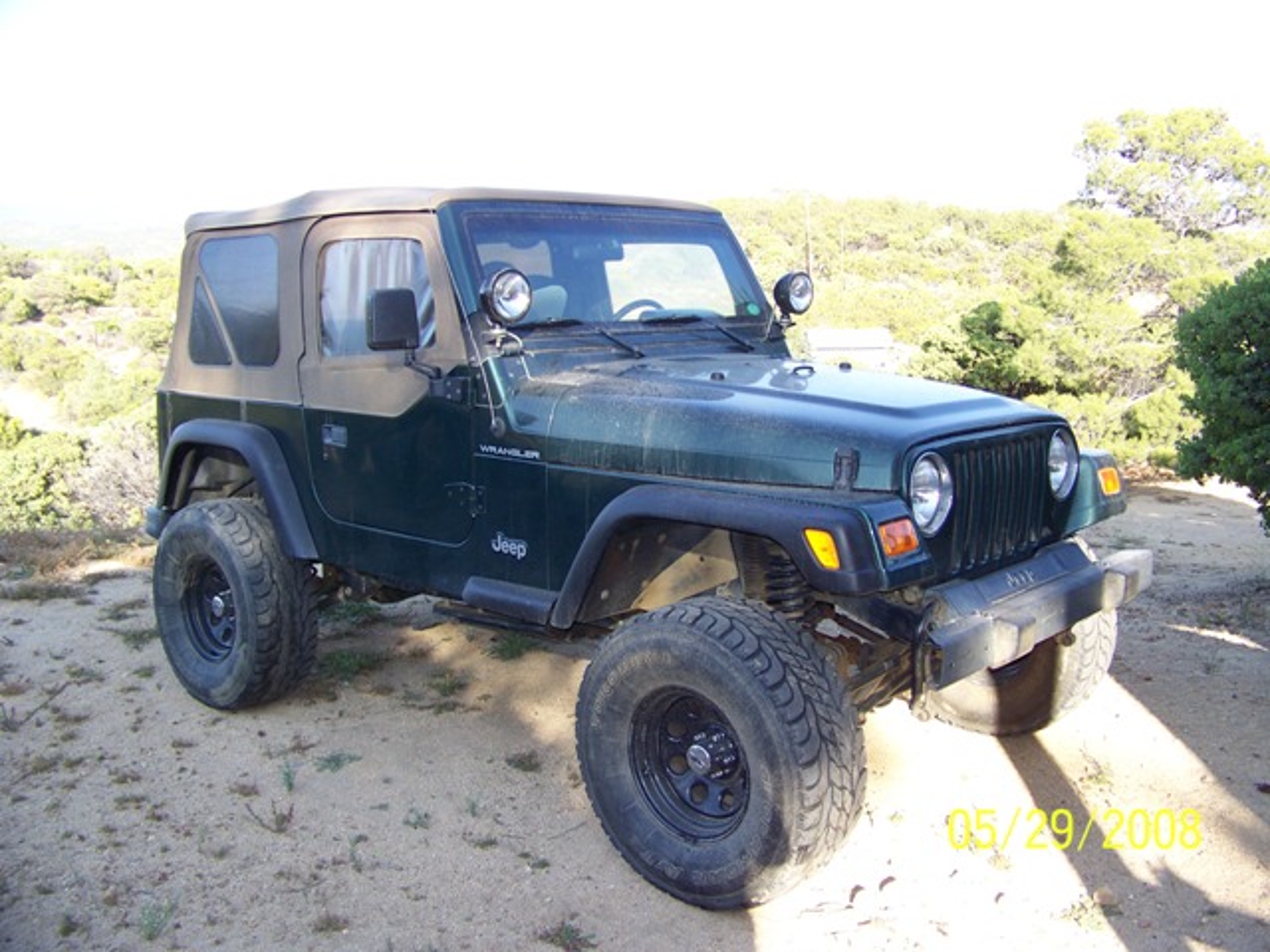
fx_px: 1321
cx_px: 635
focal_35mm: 36
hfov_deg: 51.4
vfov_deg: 39.7
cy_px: 476
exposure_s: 1/125
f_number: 2.8
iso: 64
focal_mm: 5.85
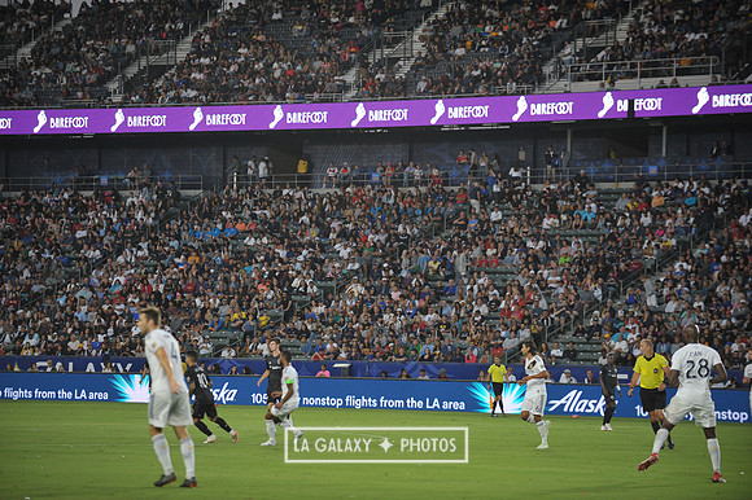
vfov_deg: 9.8
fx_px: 2923
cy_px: 250
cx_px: 376
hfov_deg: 14.7
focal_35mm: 140
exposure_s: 1/1000
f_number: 2.8
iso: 1250
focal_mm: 140
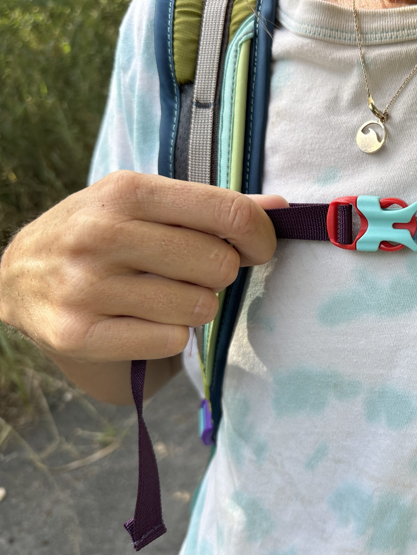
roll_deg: -1.8
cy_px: 280
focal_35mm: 33
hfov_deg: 40.5
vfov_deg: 55.3
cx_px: 354
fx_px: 530
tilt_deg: -21.0
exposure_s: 1/623
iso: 80
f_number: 1.78
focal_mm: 6.86
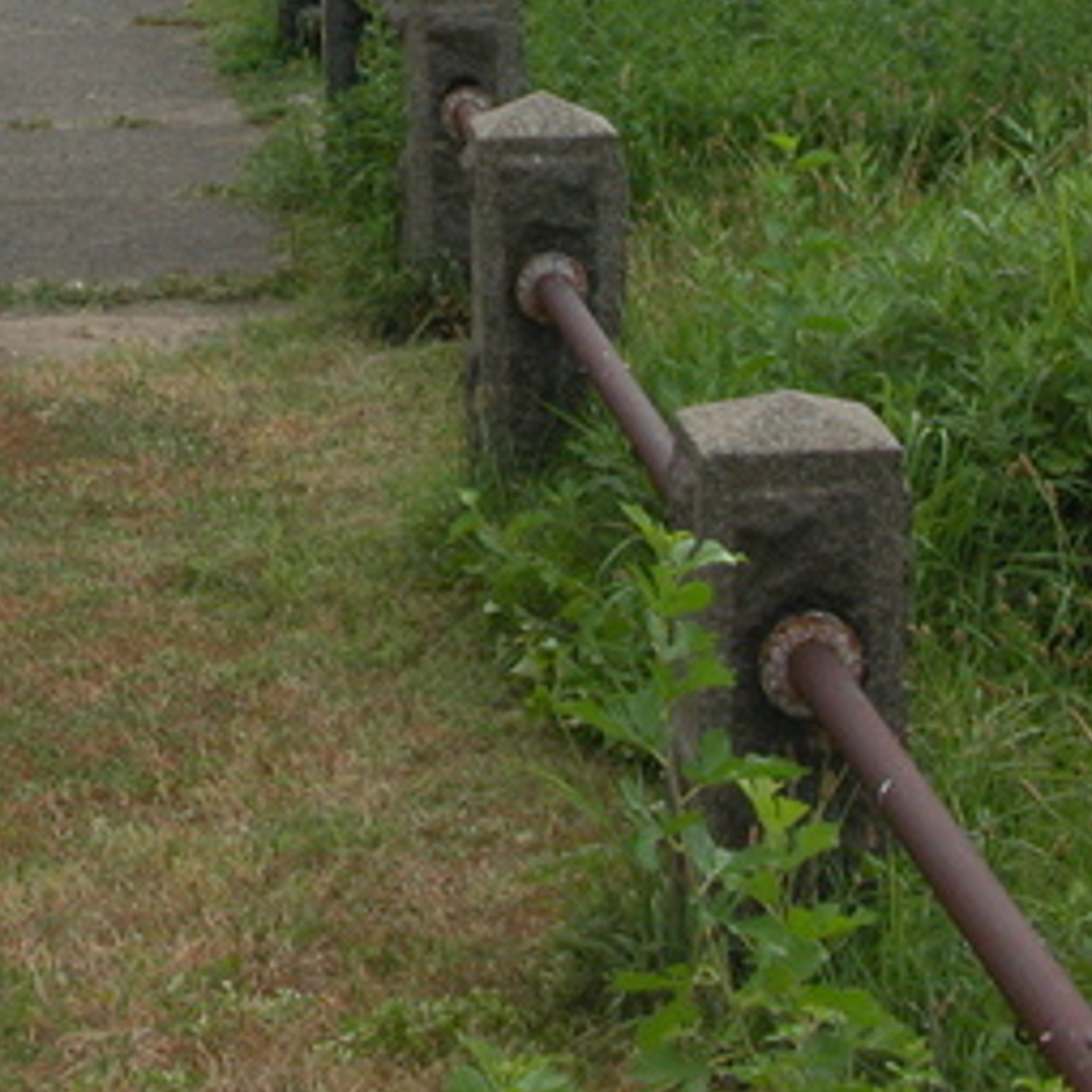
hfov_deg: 12.6
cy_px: -56
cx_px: 47
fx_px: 4890
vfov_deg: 12.6
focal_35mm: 137
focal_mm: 12.7
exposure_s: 1/73.7
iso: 100
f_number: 6.8
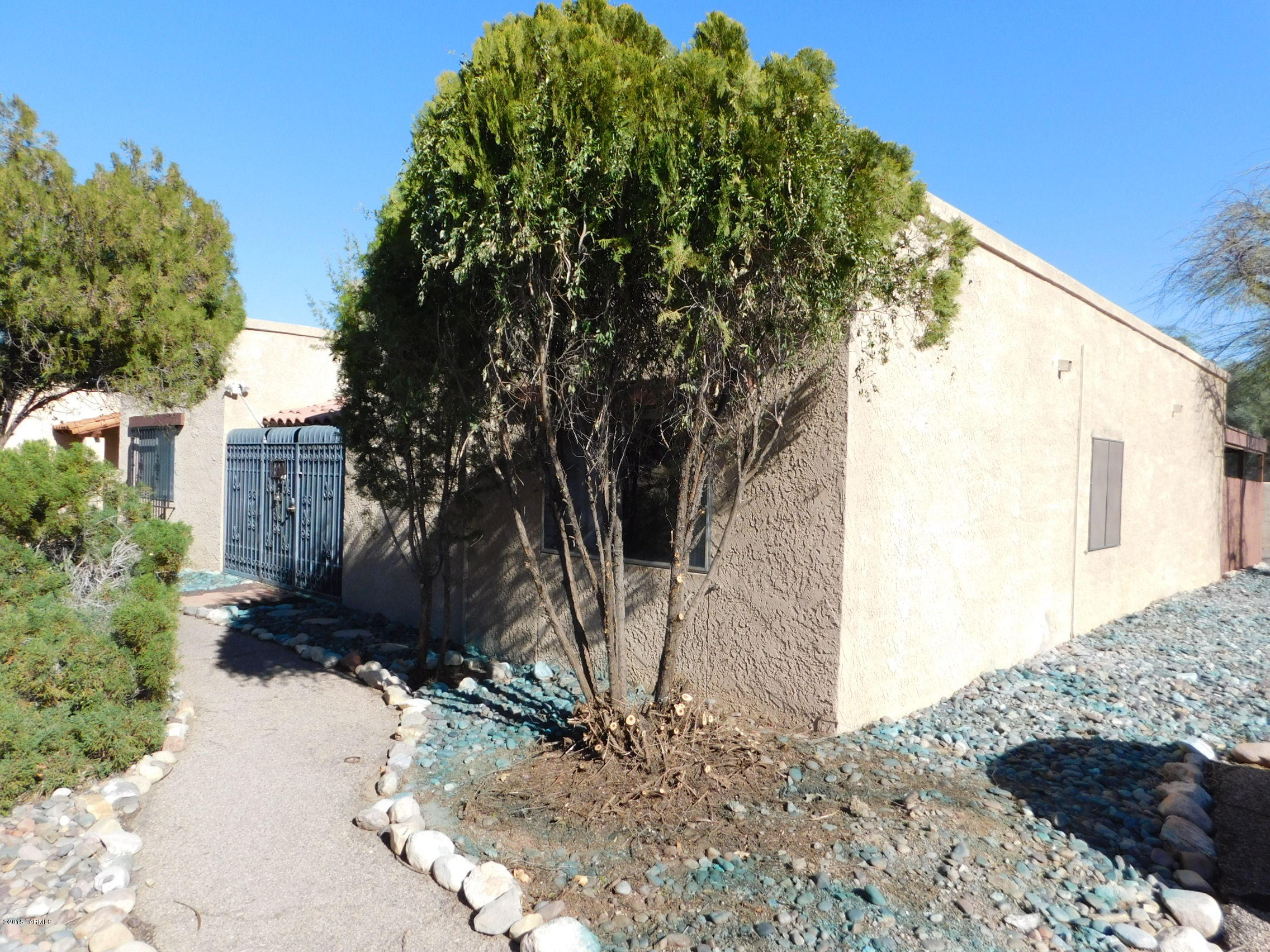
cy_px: 476
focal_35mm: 24
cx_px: 635
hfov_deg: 71.6
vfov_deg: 56.8
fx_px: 881
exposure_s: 1/1250
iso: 125
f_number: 3
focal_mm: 4.1
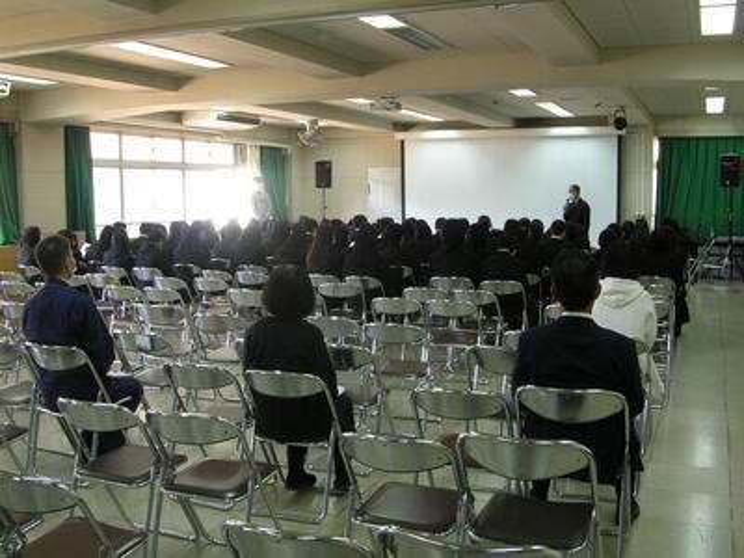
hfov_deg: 46.8
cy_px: 279
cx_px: 372
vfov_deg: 36.0
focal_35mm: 40
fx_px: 860
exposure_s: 1/11.6
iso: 50
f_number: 3
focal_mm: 6.6
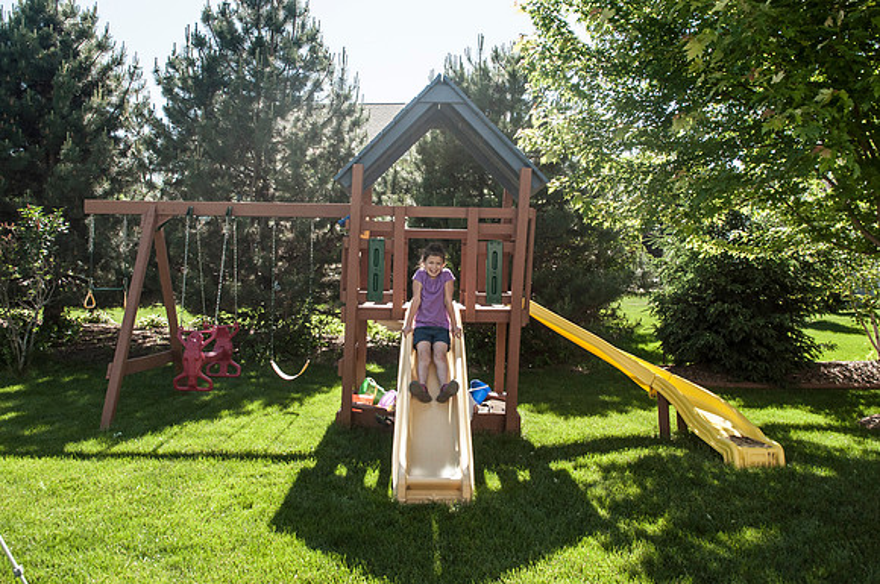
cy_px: 292
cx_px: 440
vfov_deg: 47.8
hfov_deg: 67.5
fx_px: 659
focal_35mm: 27
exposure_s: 1/2000
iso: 400
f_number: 5
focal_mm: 18
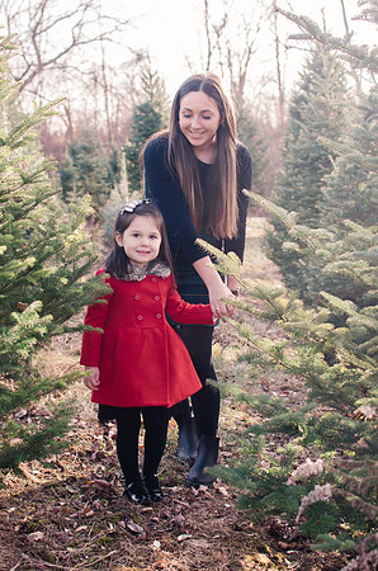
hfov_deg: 25.6
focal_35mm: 52
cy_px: 286
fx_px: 831
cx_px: 189
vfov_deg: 37.9
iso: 500
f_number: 3.2
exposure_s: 1/320
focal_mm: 35
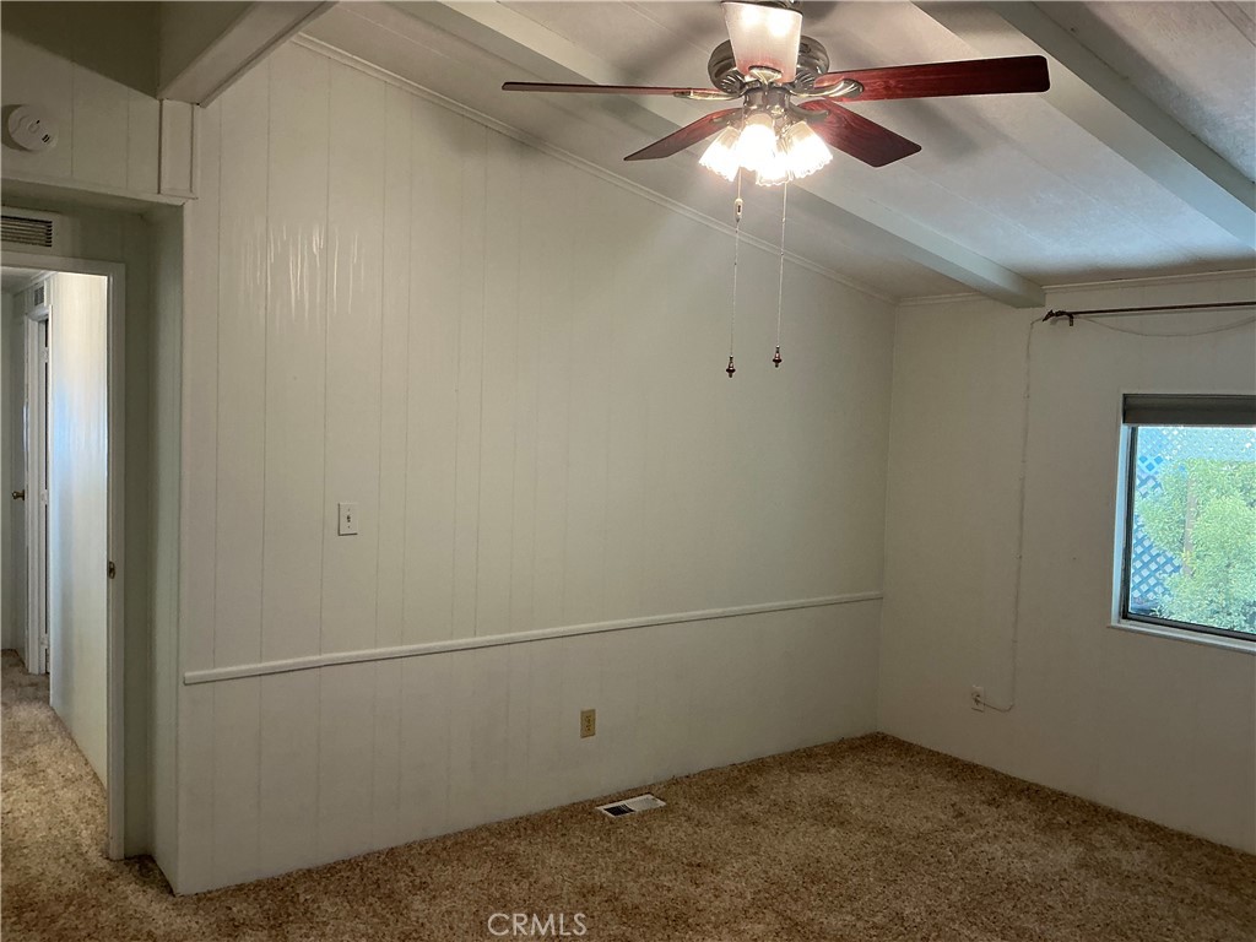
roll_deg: -2.3
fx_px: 1016
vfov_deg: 49.7
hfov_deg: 63.4
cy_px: 471
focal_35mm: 28
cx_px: 628
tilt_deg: -3.2
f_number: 1.8
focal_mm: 3
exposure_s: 1/60
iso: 50
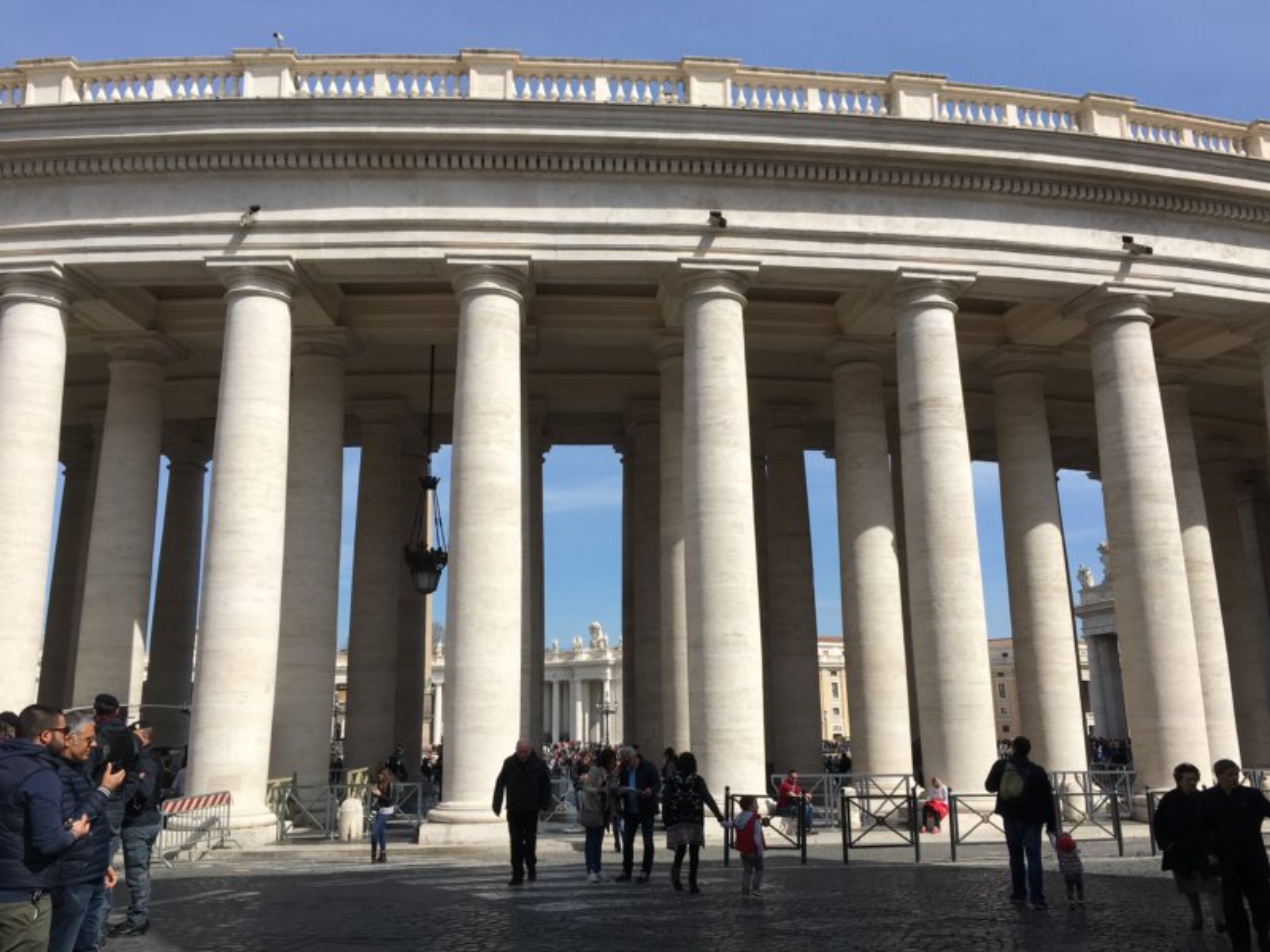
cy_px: 476
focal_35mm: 29
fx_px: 1064
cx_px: 635
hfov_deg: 61.7
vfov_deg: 48.2
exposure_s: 1/2331
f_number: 2.2
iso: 25
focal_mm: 4.15
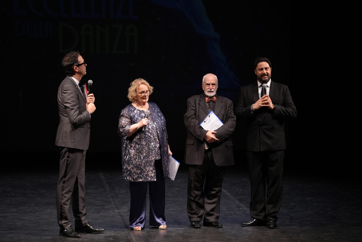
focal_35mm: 136
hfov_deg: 15.0
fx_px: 1371
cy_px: 121
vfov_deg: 10.1
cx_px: 181
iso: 2000
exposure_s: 1/640
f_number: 2.8
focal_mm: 136.3
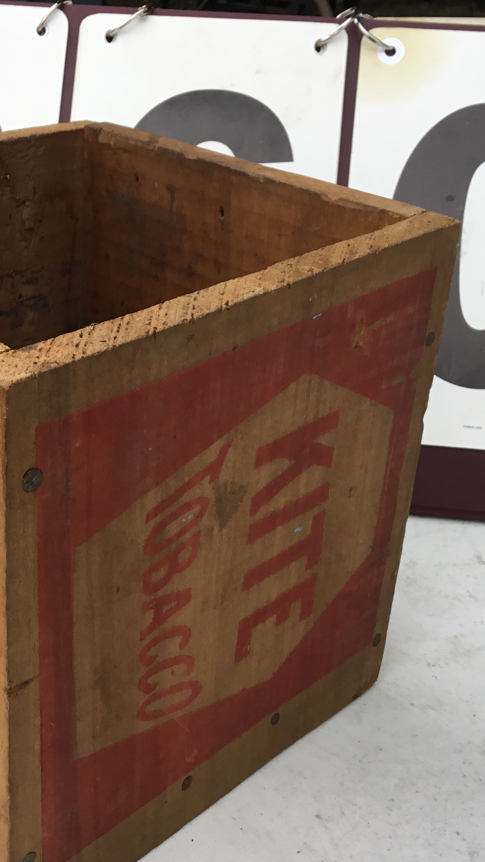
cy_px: 426
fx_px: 1052
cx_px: 126
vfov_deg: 44.6
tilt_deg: -28.3
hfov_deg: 25.7
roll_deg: +0.4
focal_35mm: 46
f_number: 2.4
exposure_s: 1/120
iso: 32
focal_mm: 3.3
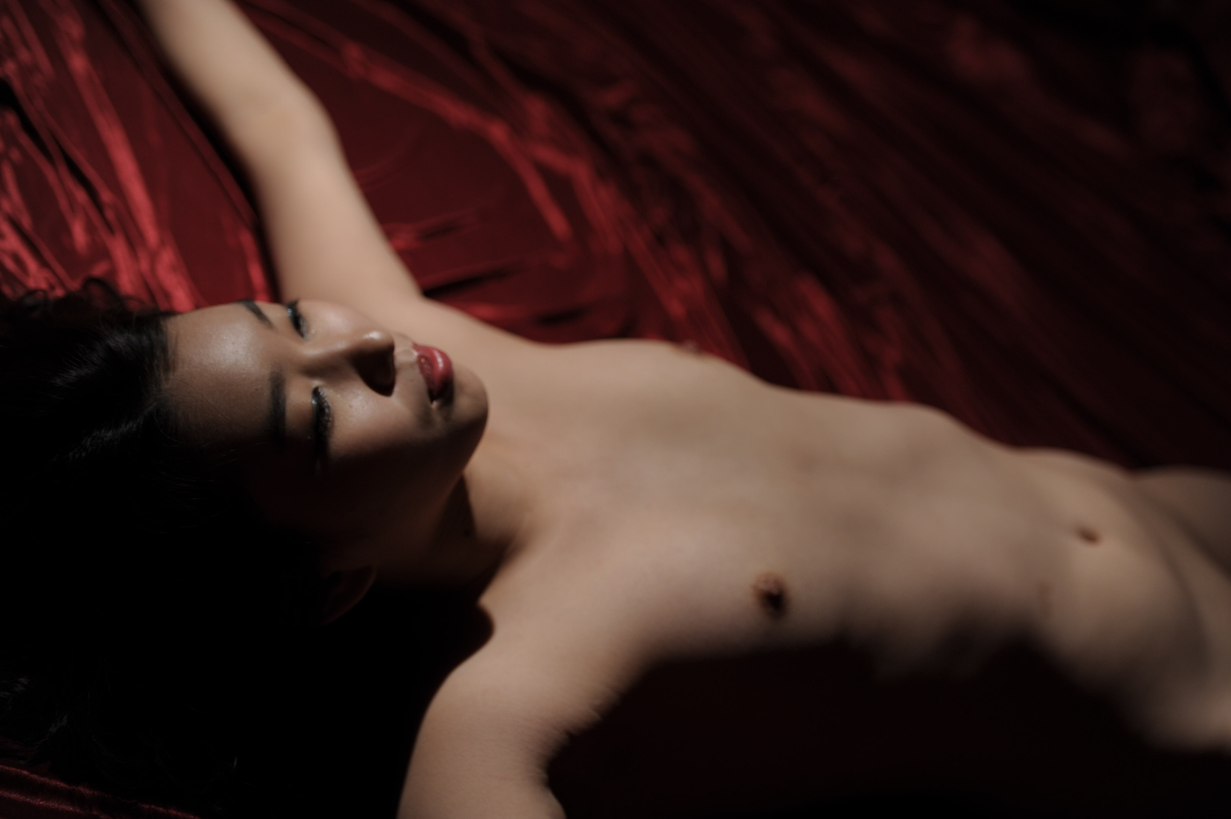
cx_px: 616
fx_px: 2734
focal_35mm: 80
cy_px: 410
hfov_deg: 25.4
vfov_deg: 17.0
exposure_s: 1/160
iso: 400
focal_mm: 80
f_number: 2.8
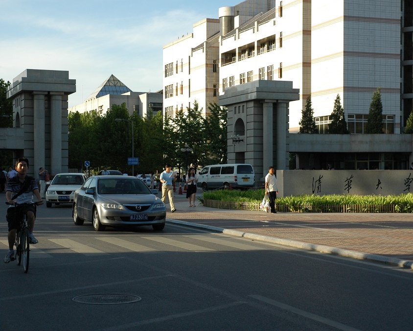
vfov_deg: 22.5
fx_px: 832
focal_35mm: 68
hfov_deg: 27.9
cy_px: 166
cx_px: 226
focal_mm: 40
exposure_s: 1/320
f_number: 10
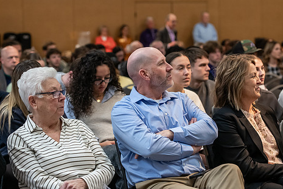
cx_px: 164
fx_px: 833
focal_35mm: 106
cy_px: 104
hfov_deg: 19.3
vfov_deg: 12.9
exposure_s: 1/160
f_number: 3.5
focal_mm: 85
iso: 2000
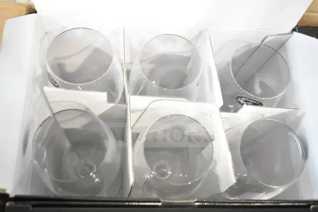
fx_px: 318
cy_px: 106
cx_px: 159
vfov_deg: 36.9
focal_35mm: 36
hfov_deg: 53.1
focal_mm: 24
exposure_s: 1/40
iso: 1800
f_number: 3.8
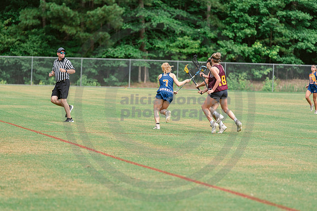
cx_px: 158
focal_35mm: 200
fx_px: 1761
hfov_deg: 10.3
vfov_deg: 6.9
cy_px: 106
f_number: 4
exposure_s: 1/1000
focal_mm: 200
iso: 250
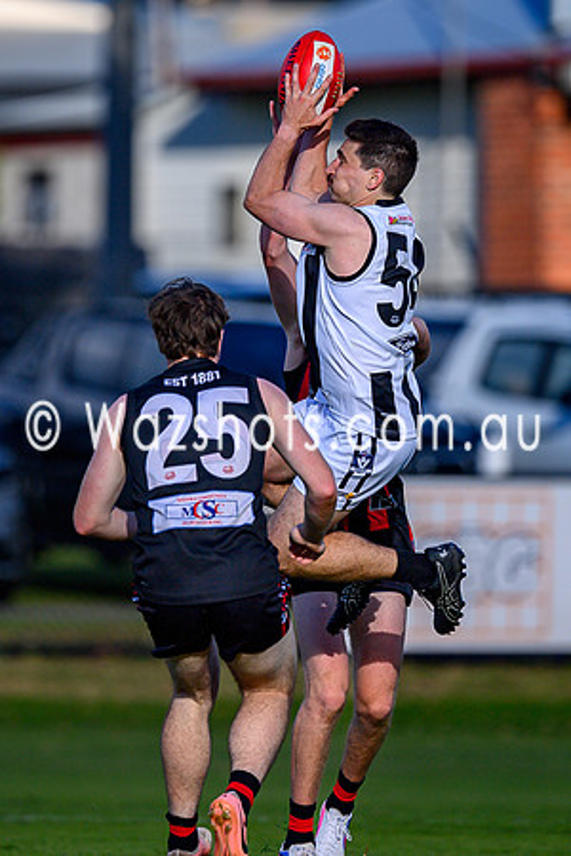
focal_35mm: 963
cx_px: 286
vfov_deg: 2.1
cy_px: 306
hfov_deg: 1.4
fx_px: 22921
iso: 180
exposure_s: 1/2500
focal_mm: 500
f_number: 4
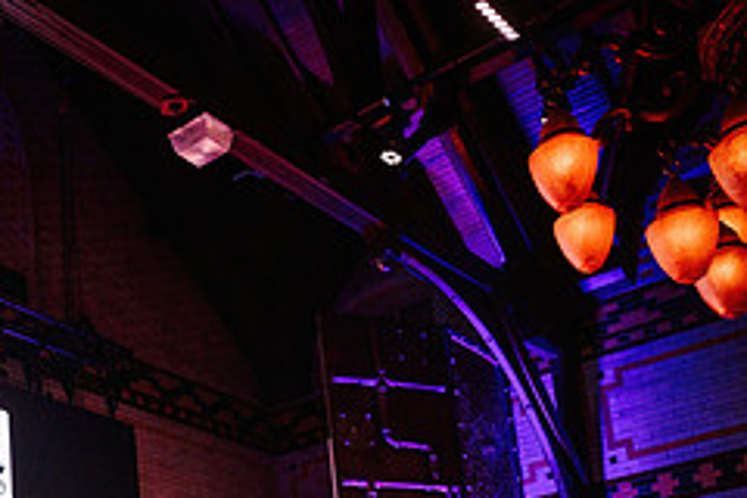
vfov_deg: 21.7
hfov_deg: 32.0
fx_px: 1203
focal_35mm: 58
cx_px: 16
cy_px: 599
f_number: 2.8
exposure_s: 1/320
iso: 1600
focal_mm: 24
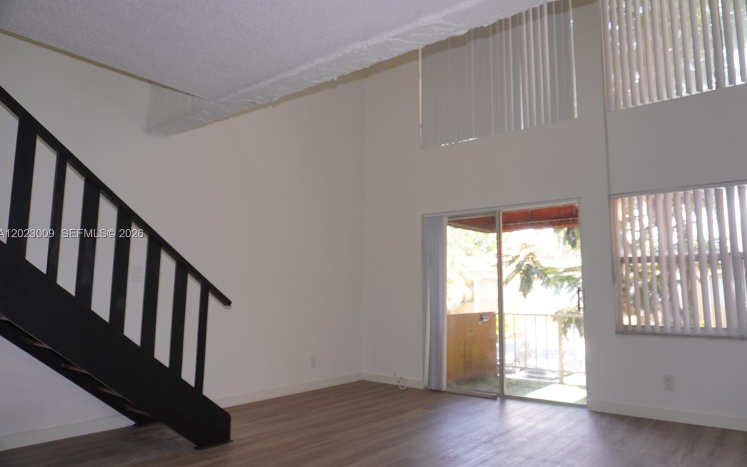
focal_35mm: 25
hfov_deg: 72.5
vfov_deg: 49.3
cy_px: 234
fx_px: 509
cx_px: 377
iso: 160
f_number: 4
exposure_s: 1/60
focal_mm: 16
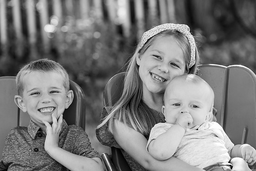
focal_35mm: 165
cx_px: 128
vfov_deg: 8.3
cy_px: 86
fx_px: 1174
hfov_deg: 12.4
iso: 800
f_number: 4.5
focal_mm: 165
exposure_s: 1/250
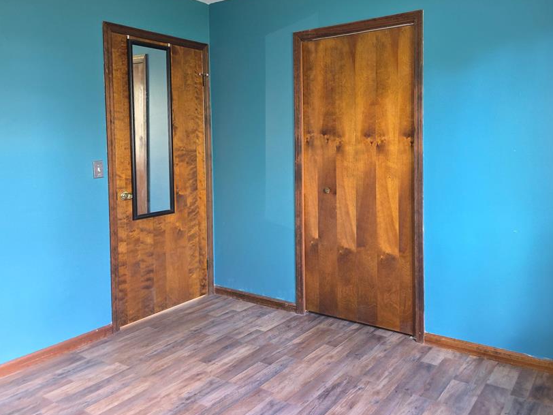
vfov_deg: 47.8
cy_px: 157
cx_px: 315
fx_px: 463
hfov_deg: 61.4
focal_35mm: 29
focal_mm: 6.3
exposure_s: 1/12
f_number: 1.7
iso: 320
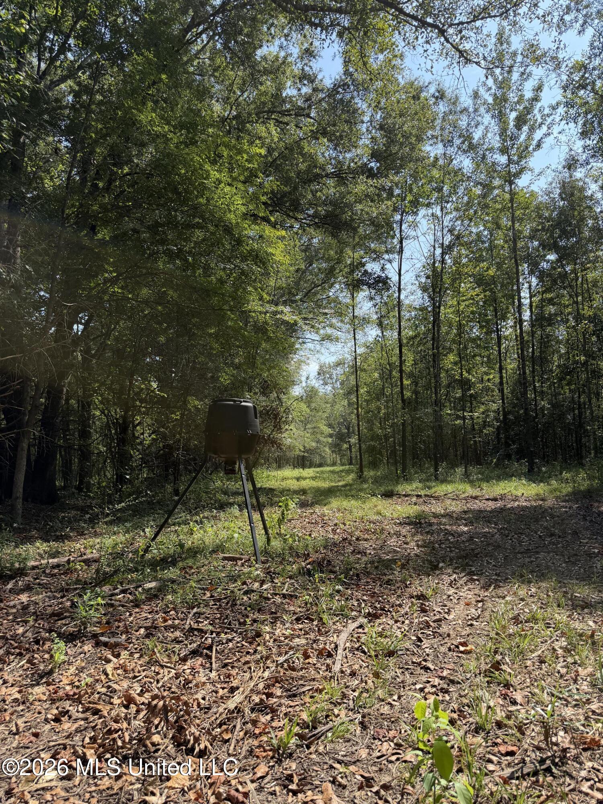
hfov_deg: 56.8
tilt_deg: +5.4
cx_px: 302
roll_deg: +1.0
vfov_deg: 71.6
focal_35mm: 24
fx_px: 557
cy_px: 402
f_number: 1.78
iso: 100
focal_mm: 6.76
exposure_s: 1/2370
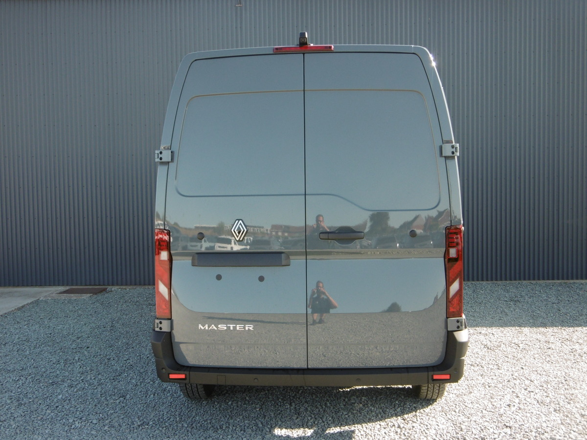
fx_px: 644
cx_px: 294
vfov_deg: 37.7
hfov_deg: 49.0
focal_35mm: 38
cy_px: 220
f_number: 3.7
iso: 100
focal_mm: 6.8
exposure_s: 1/160
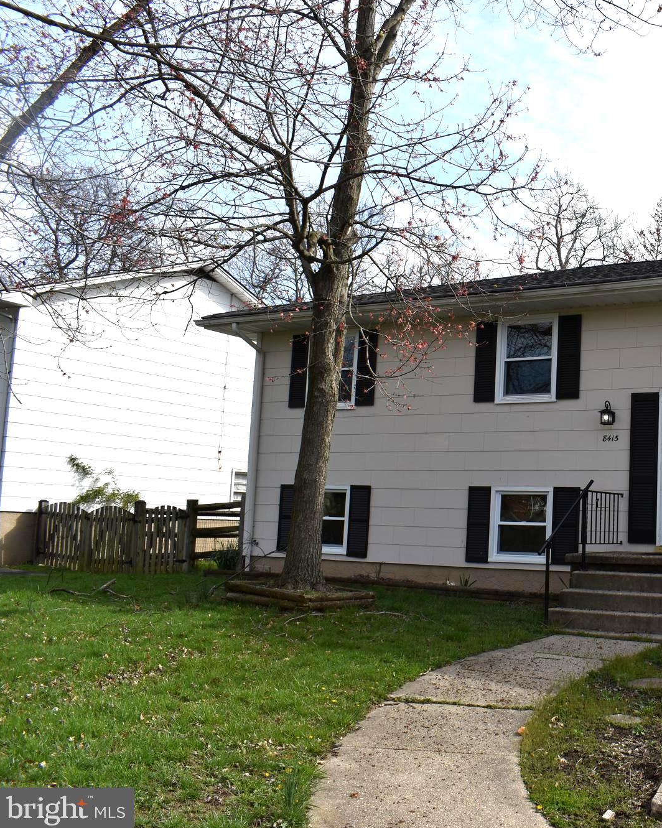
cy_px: 408
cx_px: 633
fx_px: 956
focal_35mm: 39
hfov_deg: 35.3
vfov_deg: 46.9
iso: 100
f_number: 10
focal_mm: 18
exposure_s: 1/200
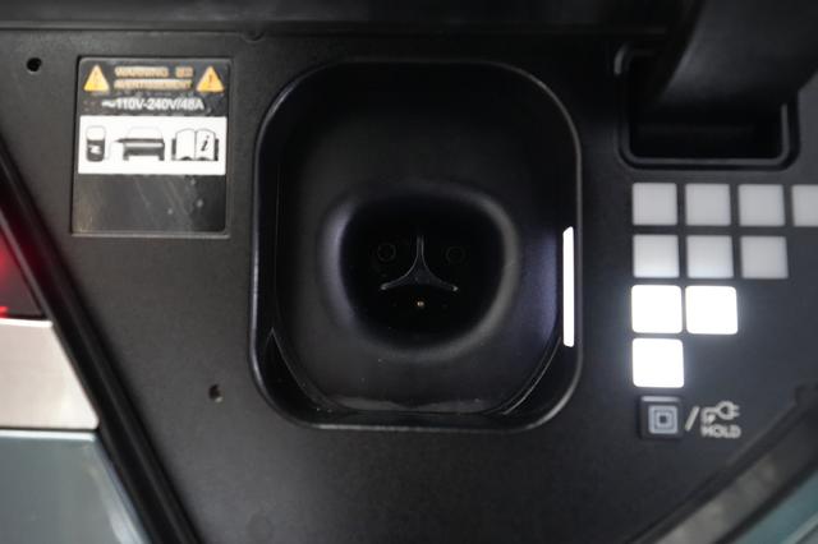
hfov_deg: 73.8
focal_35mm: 24
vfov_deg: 53.1
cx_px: 409
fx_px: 545
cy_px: 272
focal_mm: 24
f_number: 4
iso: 10000
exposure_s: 1/160
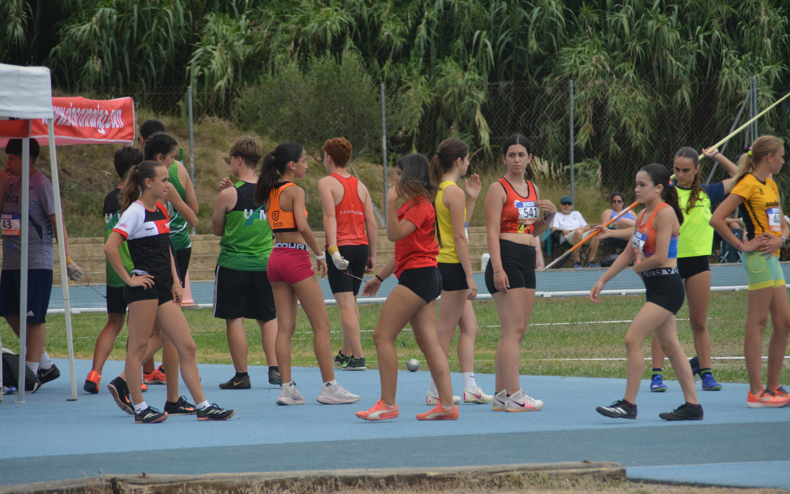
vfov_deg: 4.3
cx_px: 396
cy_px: 255
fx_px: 6610
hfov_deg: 6.8
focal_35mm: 307
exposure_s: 1/1000
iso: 500
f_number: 6.3
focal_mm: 200
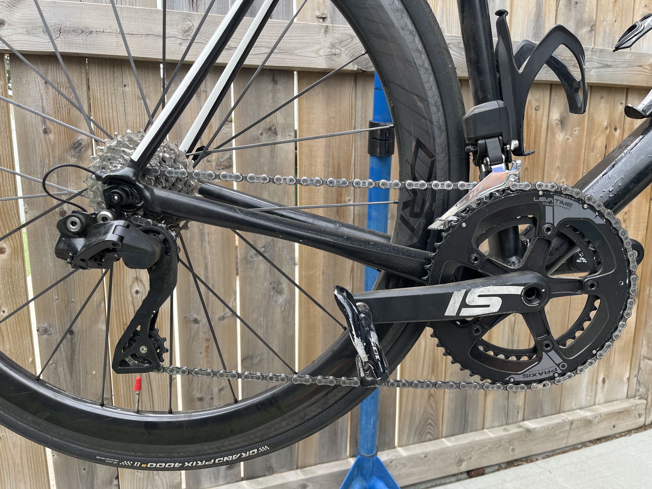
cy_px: 244
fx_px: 490
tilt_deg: -10.6
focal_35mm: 26
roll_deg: -0.1
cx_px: 326
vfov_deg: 53.1
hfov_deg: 67.3
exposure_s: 1/416
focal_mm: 5.1
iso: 50
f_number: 1.6
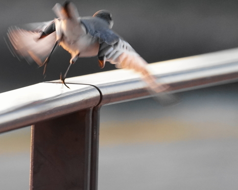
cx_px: 55
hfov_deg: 2.7
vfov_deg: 2.1
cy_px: 4
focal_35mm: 725
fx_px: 5108
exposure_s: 1/320
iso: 1600
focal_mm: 300
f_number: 5.6
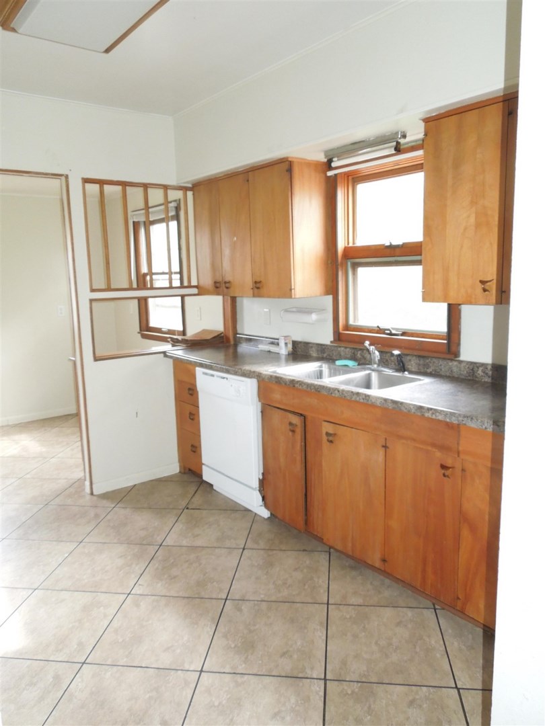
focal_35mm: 25
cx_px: 272
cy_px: 363
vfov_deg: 69.4
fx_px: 525
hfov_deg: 54.9
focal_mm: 4.5
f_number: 3.3
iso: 450
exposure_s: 1/30
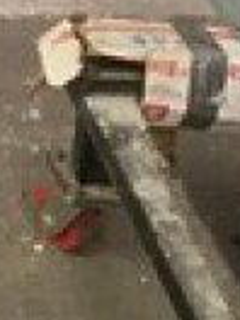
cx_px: -327
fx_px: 1313
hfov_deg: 9.4
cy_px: -338
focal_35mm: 142
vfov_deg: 12.2
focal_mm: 6.3
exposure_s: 1/120
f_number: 1.7
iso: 800
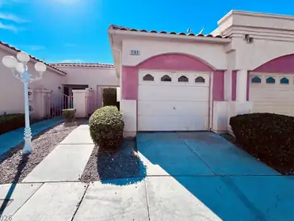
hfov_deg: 101.8
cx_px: 136
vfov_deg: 85.7
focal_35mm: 14
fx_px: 119
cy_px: 104
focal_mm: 1.57
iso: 32
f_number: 1.8
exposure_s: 1/1220
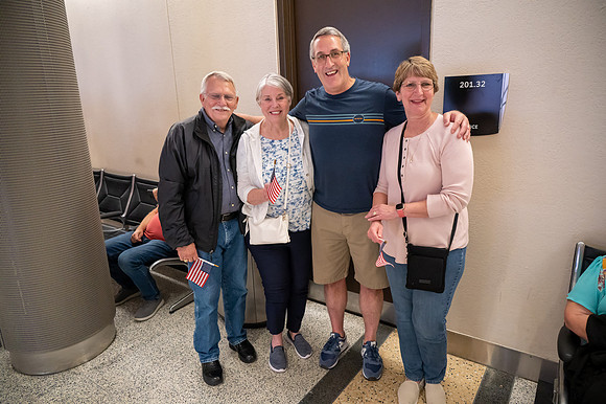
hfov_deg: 73.8
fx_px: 404
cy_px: 202
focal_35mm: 24
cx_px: 303
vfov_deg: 53.1
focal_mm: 24
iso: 8000
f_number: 4
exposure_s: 1/200
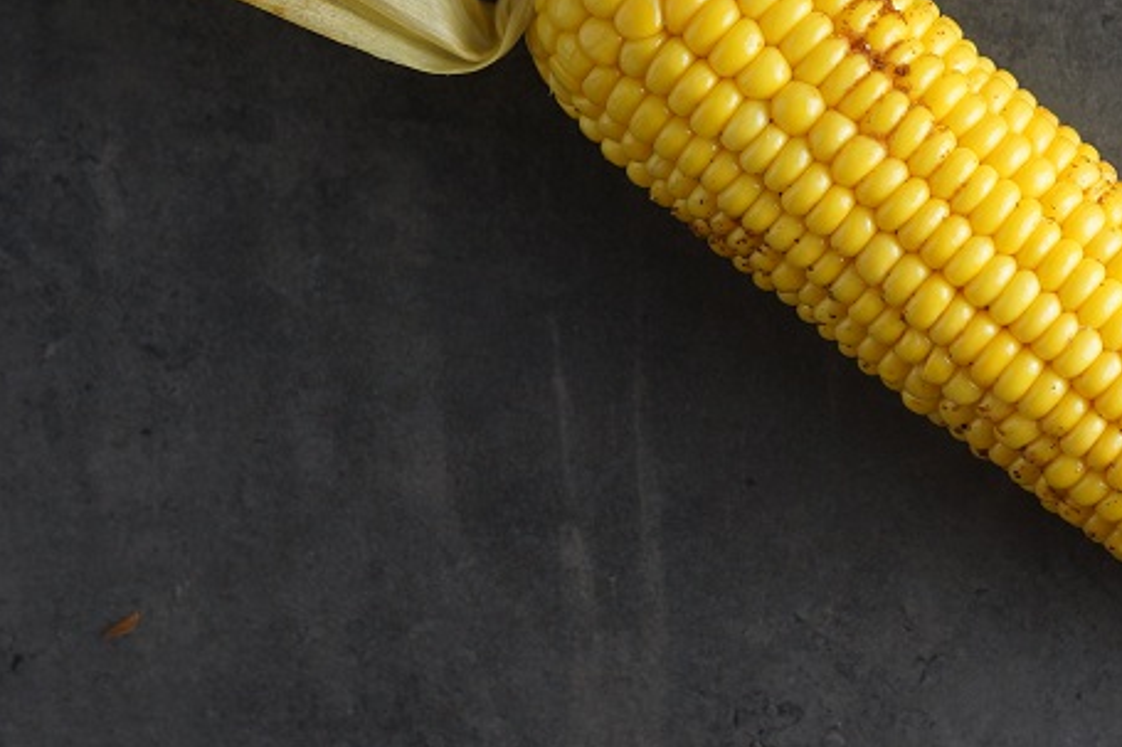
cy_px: 164
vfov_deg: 10.4
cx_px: 940
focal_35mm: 132
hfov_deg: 15.4
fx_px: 4112
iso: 250
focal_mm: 50
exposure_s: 1/80
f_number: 4
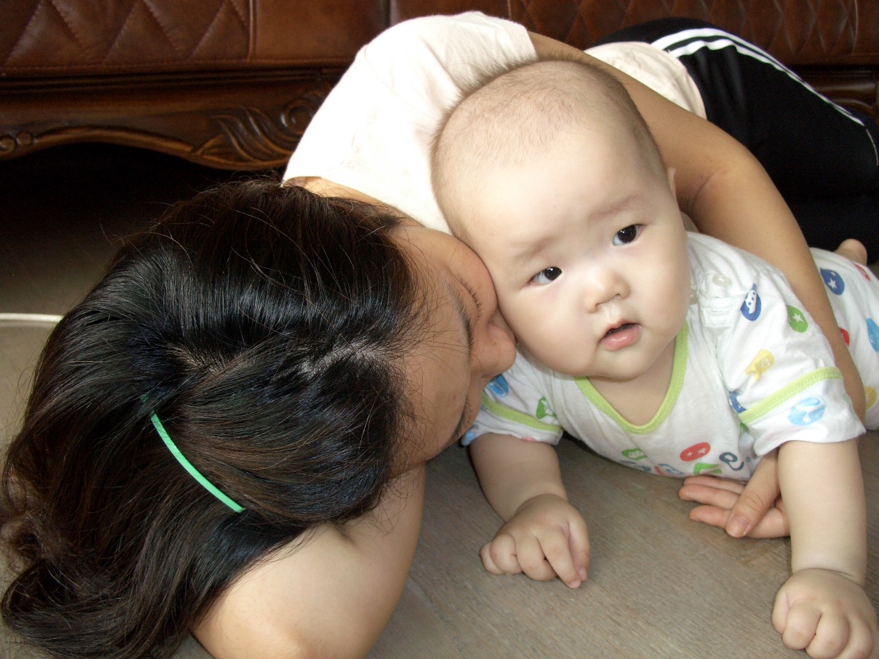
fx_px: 838
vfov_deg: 42.9
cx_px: 440
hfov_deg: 55.4
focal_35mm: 33
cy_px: 330
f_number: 2.8
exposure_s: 1/60
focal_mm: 7.1
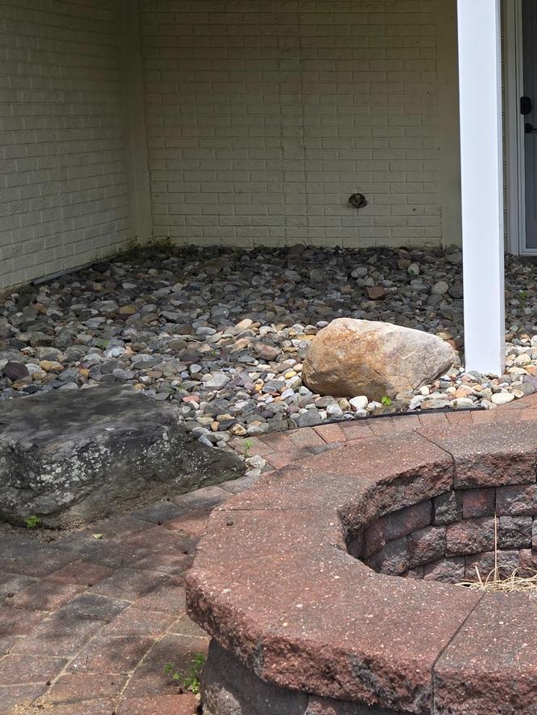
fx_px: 1096
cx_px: 594
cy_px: 257
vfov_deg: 35.9
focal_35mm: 53
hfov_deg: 25.5
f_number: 1.8
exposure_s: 1/2921
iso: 64
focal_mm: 5.4
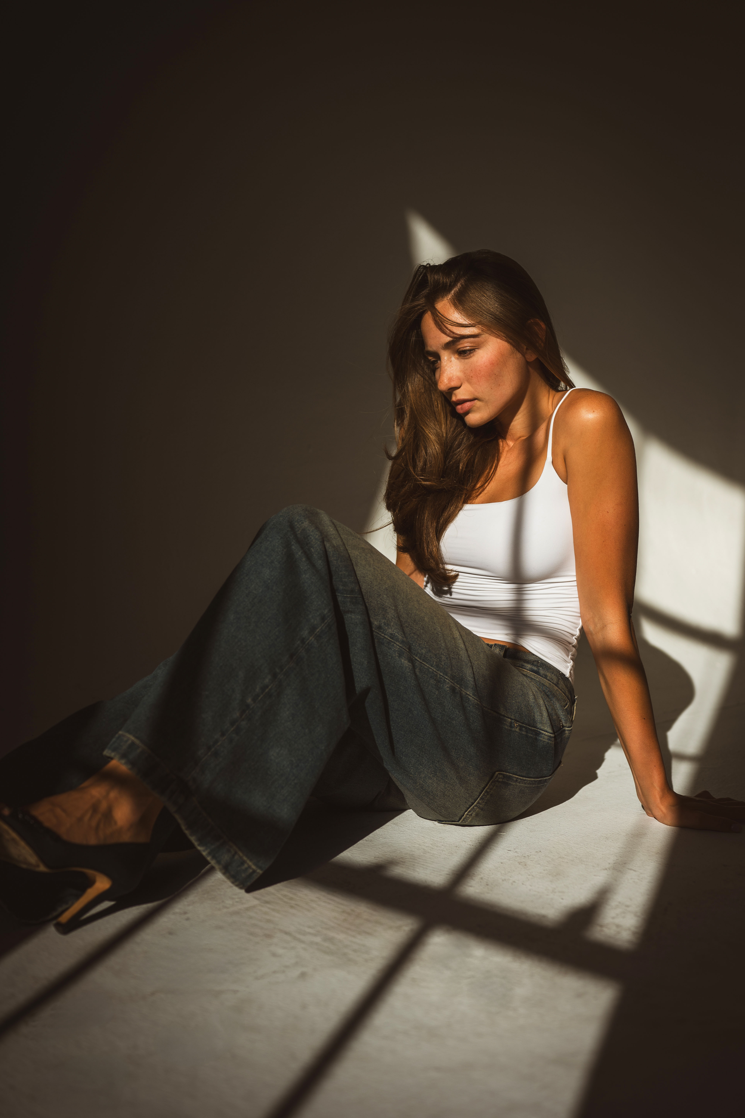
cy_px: 559
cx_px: 372
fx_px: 1552
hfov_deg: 27.0
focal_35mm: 50
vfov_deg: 39.6
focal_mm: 50
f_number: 2.5
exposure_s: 1/6400
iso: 100
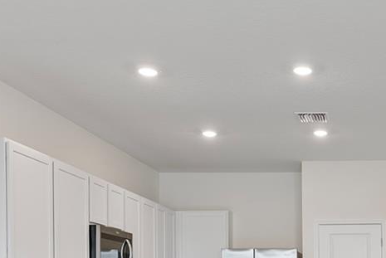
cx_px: 366
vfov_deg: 23.0
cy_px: 296
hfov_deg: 33.7
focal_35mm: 55
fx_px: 590
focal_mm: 16
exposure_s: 1/4
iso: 250
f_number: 8
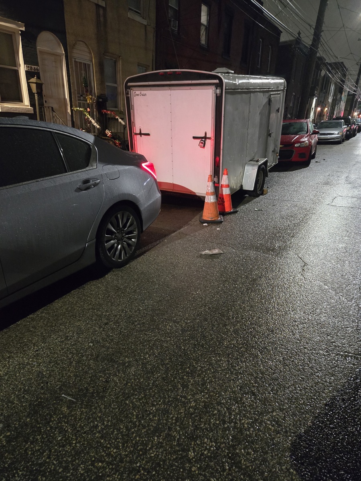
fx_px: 320
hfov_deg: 58.9
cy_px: 240
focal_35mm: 23
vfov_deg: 73.9
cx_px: 180
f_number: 1.8
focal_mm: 5.4
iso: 1600
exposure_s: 1/30
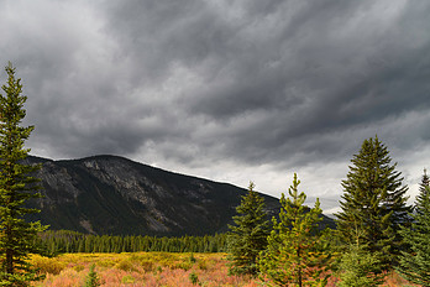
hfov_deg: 45.7
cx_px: 80
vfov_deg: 32.7
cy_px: 218
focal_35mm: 40
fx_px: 478
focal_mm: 24
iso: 64
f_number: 13
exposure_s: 1/10
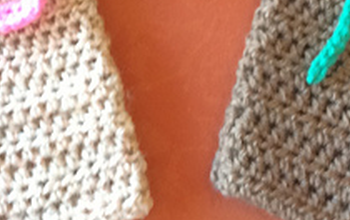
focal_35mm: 103
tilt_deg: -77.3
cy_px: -38
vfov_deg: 12.5
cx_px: 122
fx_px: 984
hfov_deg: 20.1
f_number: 2.4
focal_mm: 3.3
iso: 100
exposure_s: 1/25
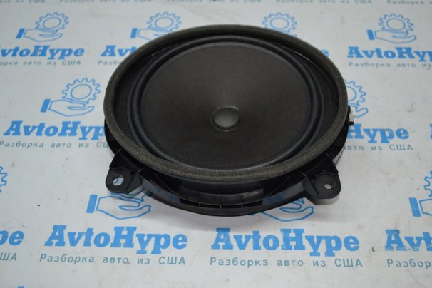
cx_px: 227
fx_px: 456
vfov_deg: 35.0
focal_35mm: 38
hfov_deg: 50.7
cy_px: 138
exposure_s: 1/125
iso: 250
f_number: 4
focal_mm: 24
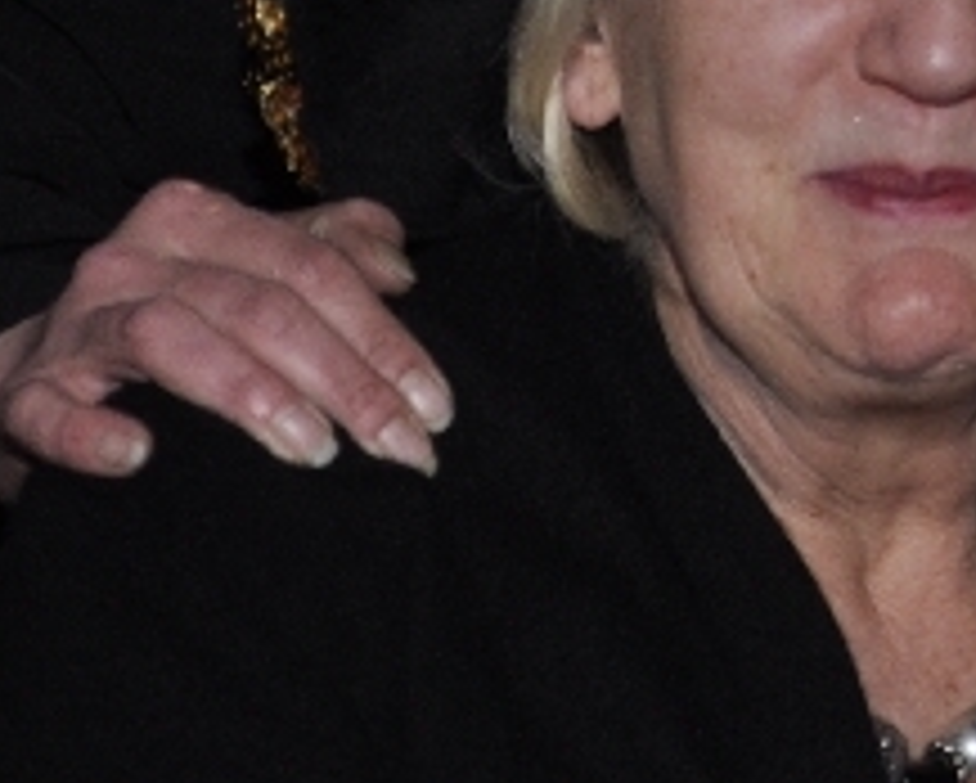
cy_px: -268
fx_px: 5985
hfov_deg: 9.0
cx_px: 1543
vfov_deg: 7.4
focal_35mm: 207
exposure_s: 1/60
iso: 400
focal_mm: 40
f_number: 4.8
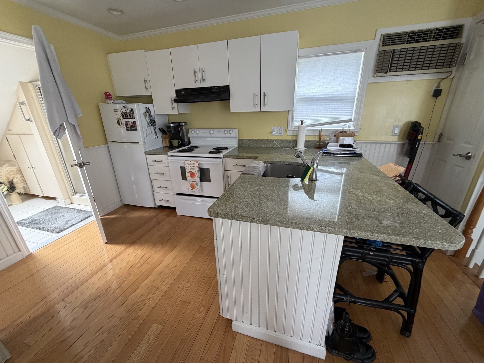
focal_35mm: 14
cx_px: 242
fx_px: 196
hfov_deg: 102.1
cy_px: 182
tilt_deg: -20.0
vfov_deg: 85.7
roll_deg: +2.6
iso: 320
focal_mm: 2.22
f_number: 2.2
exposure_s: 1/70
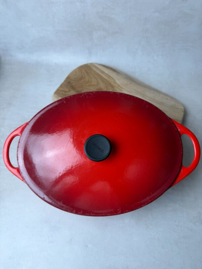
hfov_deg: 56.8
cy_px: 134
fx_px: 187
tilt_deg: -60.1
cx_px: 101
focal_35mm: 24
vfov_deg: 71.6
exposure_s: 1/100
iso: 64
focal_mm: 6.76
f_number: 1.78
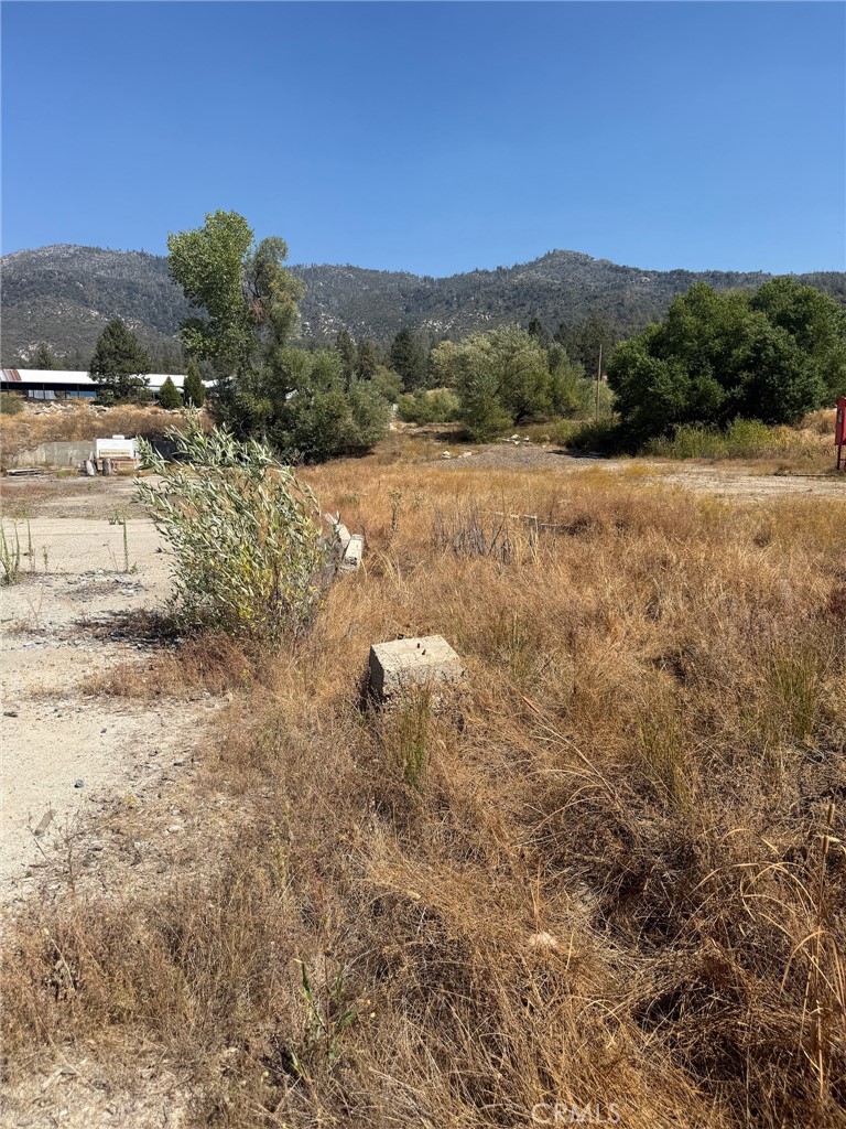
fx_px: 782
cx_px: 423
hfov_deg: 56.8
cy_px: 564
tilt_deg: -8.5
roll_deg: +1.0
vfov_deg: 71.6
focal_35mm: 24
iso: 80
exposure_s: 1/4673
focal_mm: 6.76
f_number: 1.78
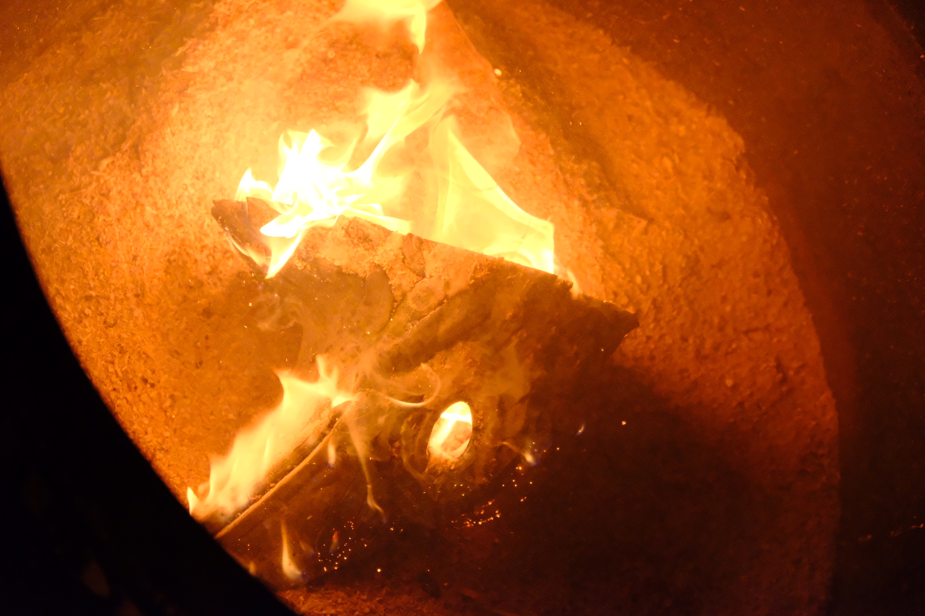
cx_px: 462
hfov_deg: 24.5
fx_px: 2132
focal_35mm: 83
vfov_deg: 16.5
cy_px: 308
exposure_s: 1/1000
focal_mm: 55
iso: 12800
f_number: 4.5
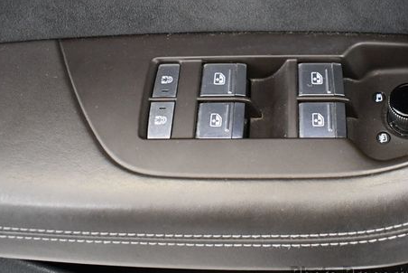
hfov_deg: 38.3
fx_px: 578
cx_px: 280
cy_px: 98
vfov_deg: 26.4
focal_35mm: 51
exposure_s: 1/60
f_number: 3.5
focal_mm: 18
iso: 4000
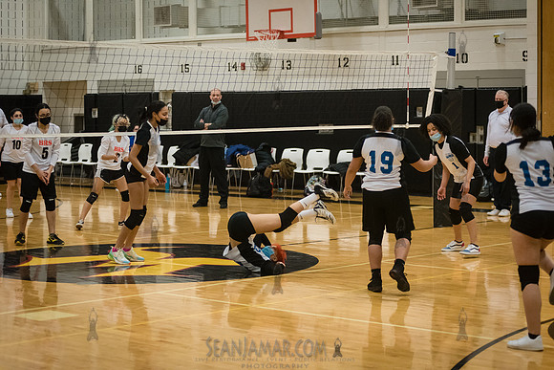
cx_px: 277
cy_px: 185
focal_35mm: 86
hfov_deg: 23.6
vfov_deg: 15.9
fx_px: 1324
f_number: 3.2
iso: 5000
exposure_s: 1/400
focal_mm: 86
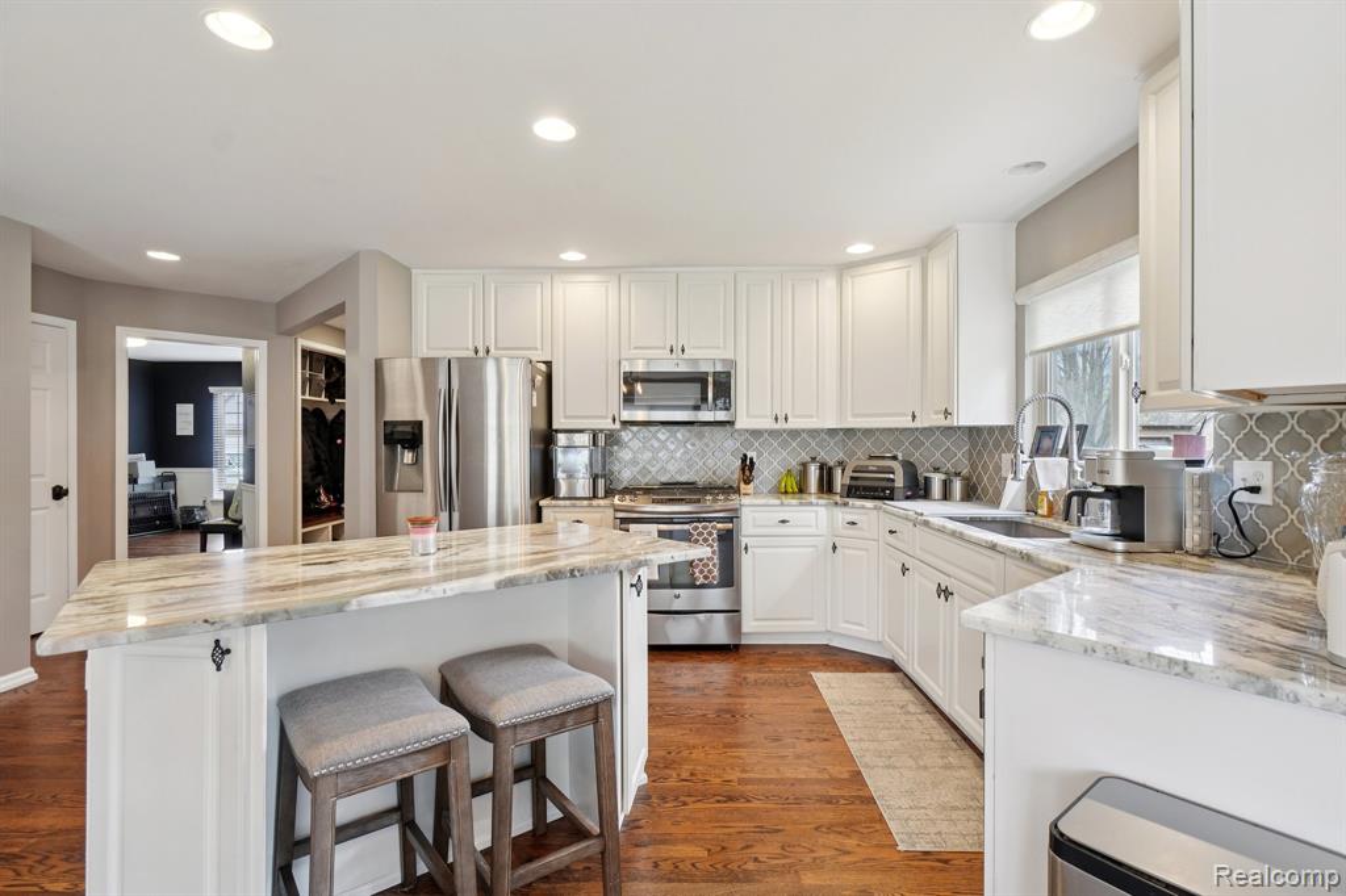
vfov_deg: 72.0
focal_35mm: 16
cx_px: 673
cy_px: 448
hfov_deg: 95.0
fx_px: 617
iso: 400
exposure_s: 1/15
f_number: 8
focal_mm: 11
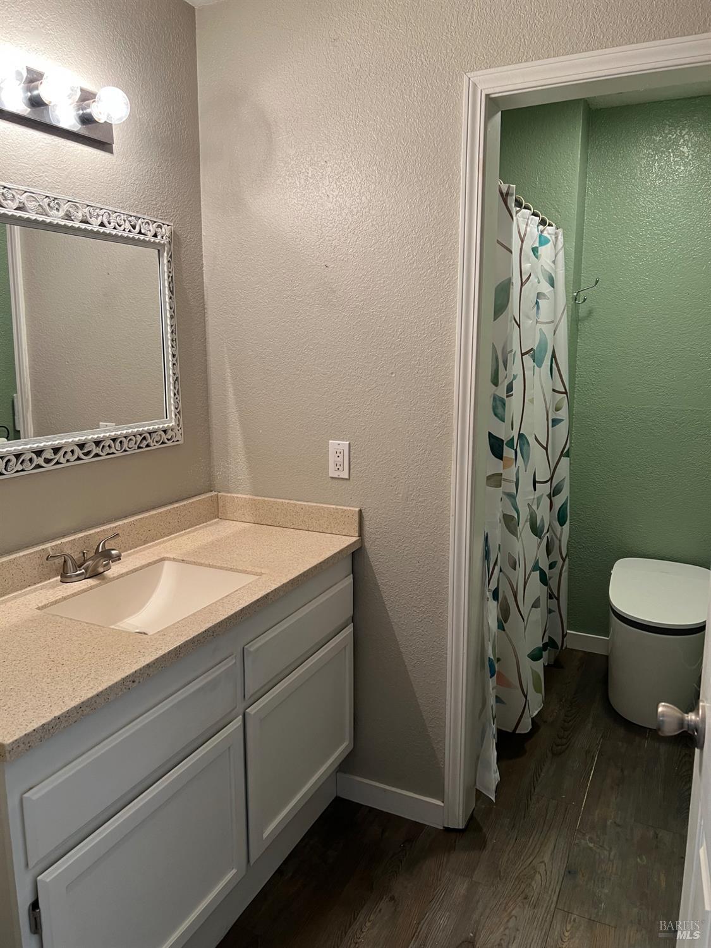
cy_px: 474
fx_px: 712
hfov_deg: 53.1
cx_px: 356
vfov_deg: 67.3
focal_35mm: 26
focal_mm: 5.7
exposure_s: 1/60
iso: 100
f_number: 1.5
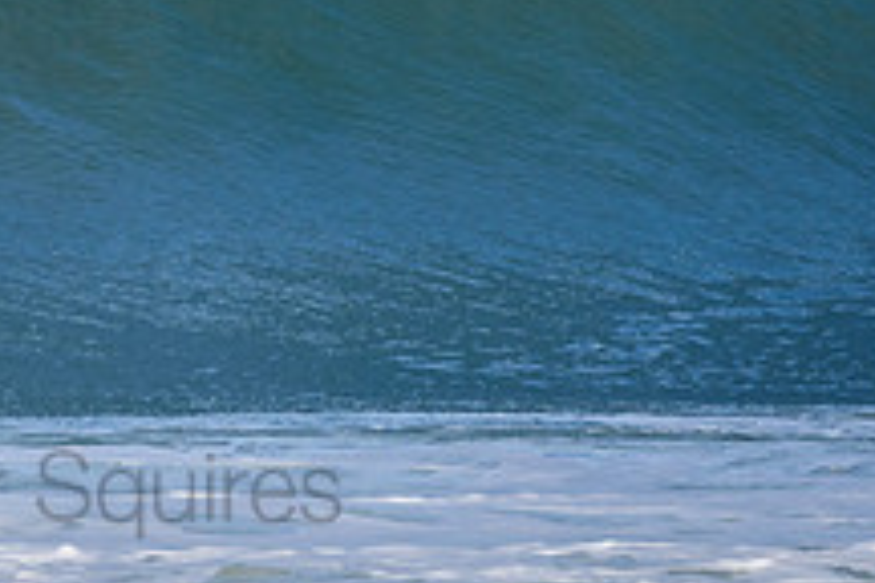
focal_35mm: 1208
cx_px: 28
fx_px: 29359
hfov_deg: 1.7
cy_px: -184
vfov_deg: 1.1
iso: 400
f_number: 5.6
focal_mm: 300
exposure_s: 1/2000
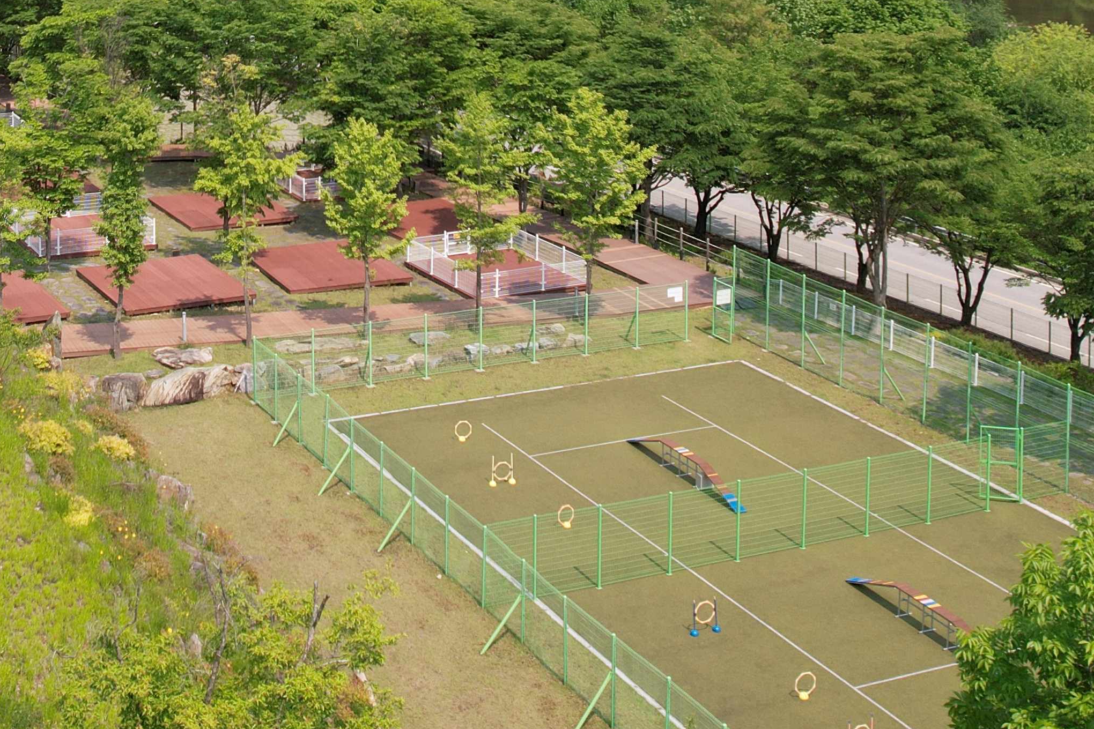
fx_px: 1793
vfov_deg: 21.3
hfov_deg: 33.3
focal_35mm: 59
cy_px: -151
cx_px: 289
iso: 130
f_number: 2.8
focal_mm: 8.38
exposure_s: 1/1600
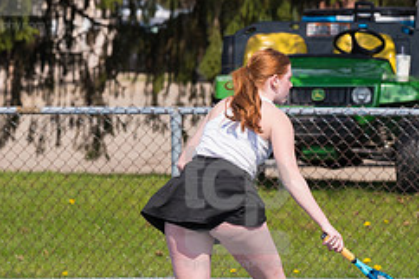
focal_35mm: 539
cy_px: 208
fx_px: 6269
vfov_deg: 2.5
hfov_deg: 3.8
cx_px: 237
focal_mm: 150
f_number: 5.6
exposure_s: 1/1600
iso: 320
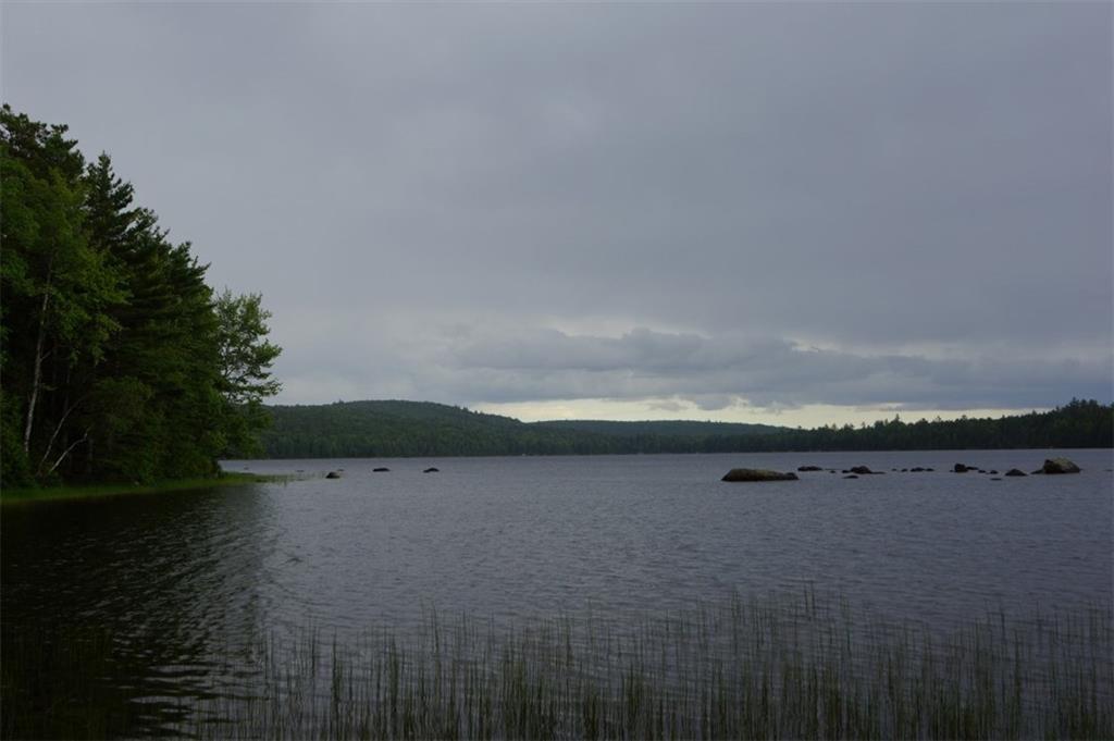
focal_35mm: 45
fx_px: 1391
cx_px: 557
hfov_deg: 43.6
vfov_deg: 29.8
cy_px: 370
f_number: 8
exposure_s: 1/80
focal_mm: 30
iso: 100
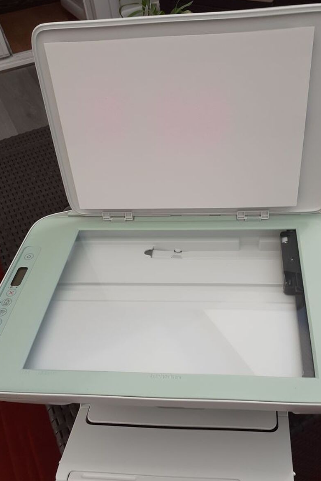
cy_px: 239
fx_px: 428
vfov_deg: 58.7
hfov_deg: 40.9
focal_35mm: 32
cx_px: 195
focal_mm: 3.6
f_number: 1.9
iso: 40
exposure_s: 1/339
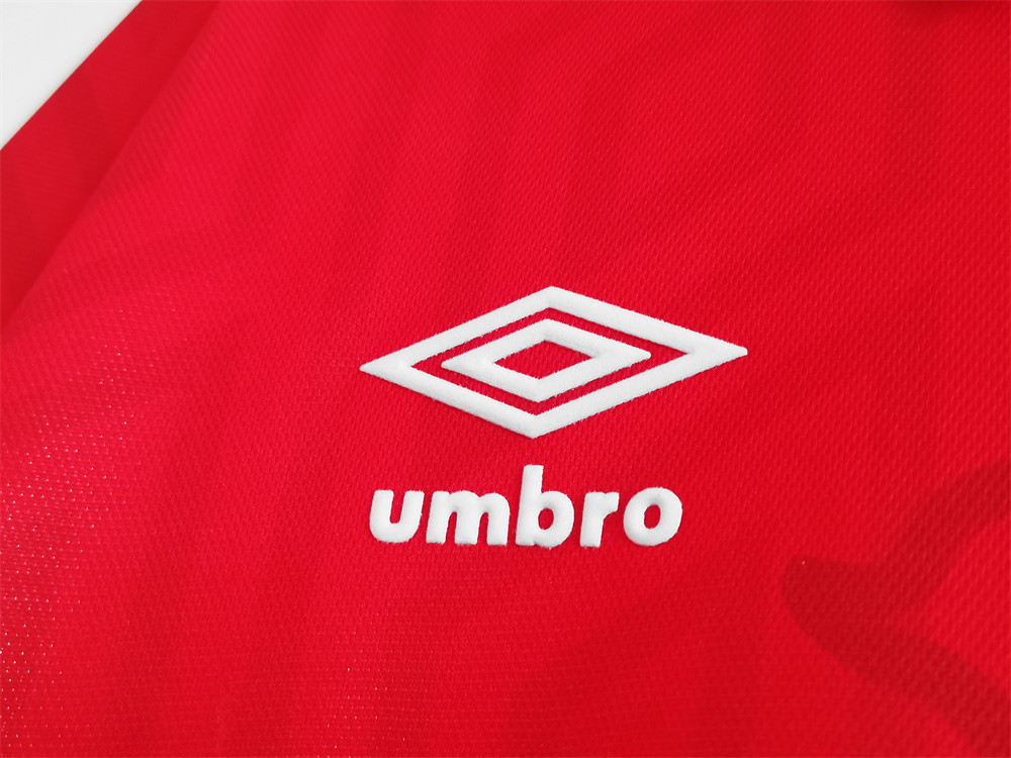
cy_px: 379
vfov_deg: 38.7
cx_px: 506
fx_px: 1081
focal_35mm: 37
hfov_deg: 50.1
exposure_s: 1/50
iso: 320
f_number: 1.8
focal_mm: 5.58
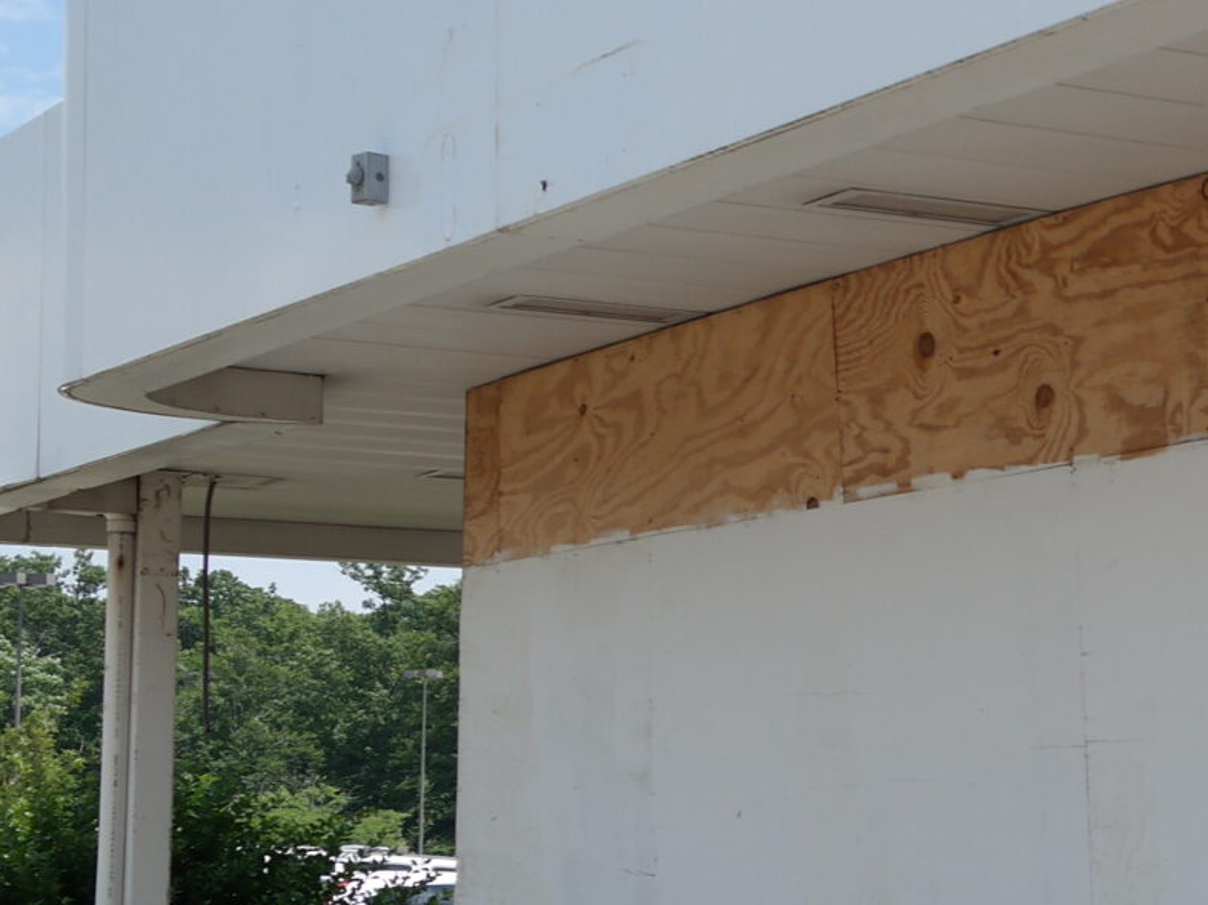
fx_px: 3279
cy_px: 631
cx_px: 1840
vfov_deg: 15.7
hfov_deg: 18.4
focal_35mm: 94
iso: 100
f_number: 6.3
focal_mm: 20
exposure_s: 1/320
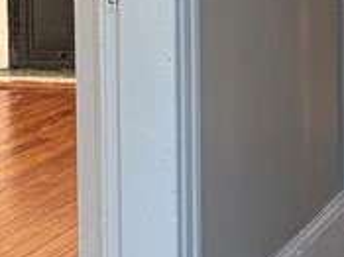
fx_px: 1509
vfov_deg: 9.7
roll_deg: -0.1
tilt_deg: -3.5
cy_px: -14
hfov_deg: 11.8
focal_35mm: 152
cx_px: 659
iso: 125
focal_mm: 5.96
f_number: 1.6
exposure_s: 1/96
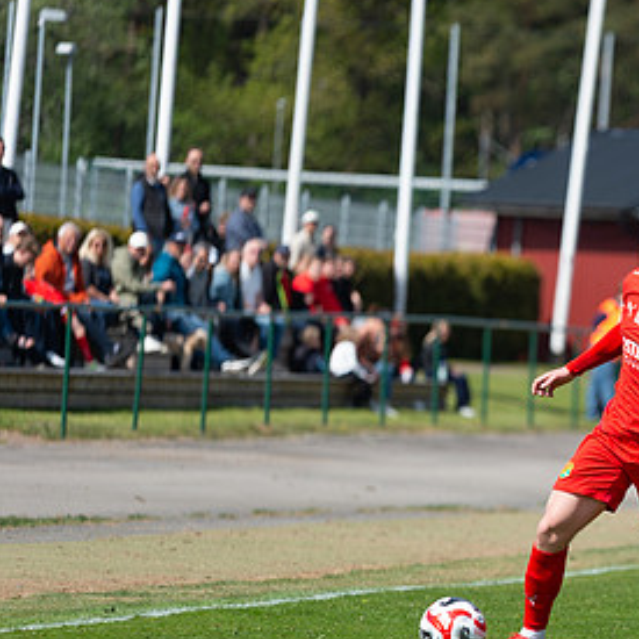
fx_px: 8458
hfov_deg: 4.3
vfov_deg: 4.3
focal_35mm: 405
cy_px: 414
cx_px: 672
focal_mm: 200
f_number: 4
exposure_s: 1/1000
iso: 100
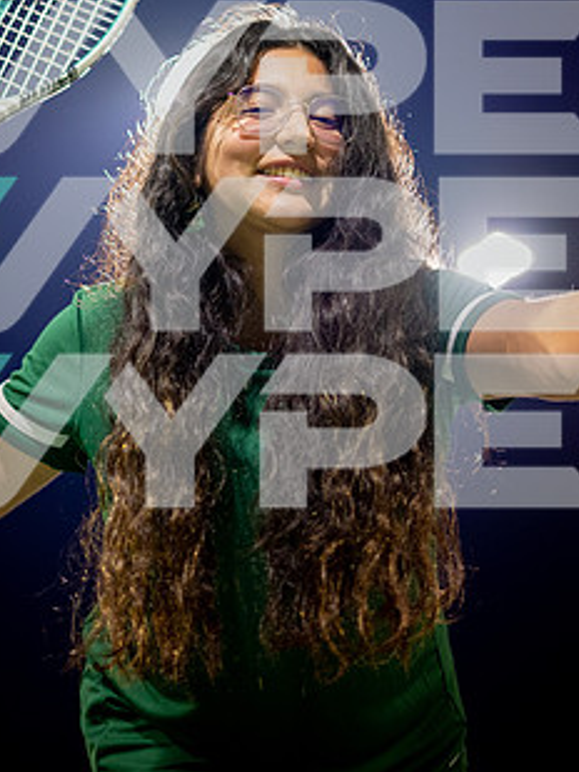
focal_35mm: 70
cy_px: 255
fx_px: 1560
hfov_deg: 21.0
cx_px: 236
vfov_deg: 27.6
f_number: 1.8
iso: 1000
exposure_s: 1/200
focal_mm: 50
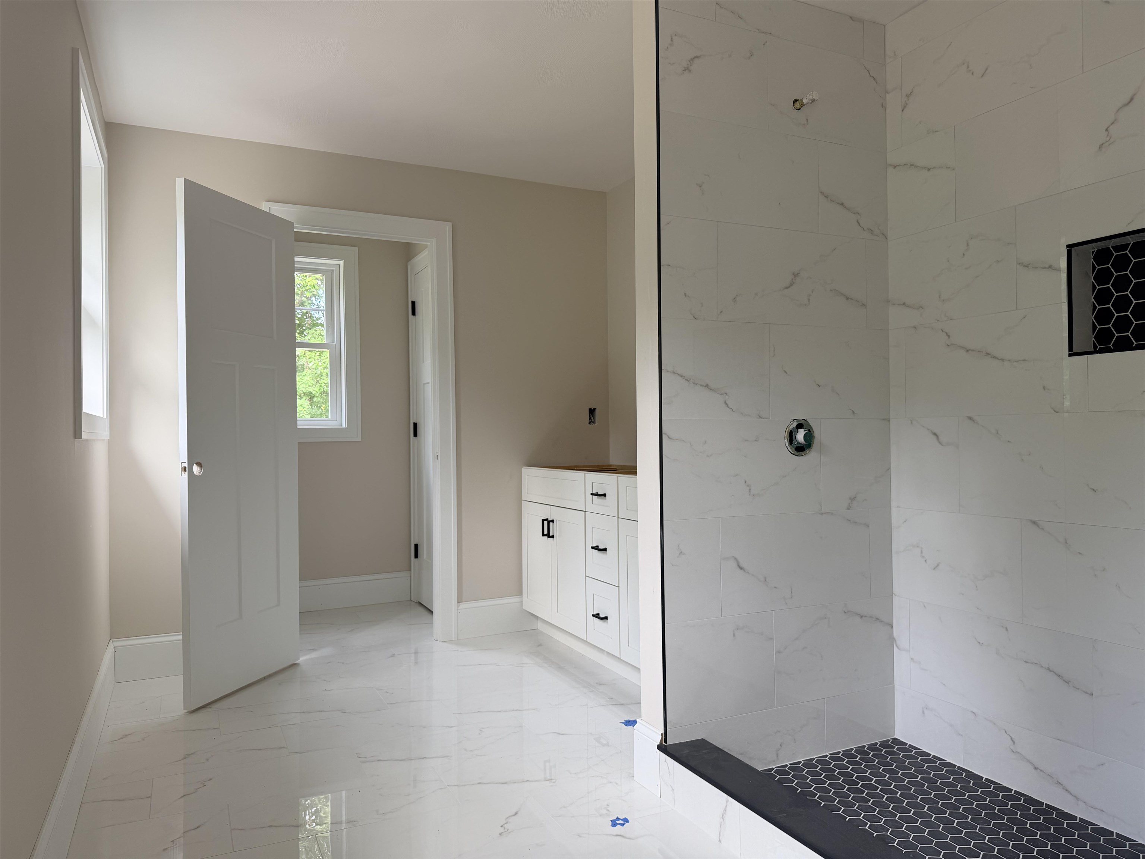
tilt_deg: +0.3
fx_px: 794
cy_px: 430
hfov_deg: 71.6
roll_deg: +1.0
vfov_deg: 56.8
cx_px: 572
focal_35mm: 24
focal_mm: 6.76
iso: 80
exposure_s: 1/121
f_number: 1.78
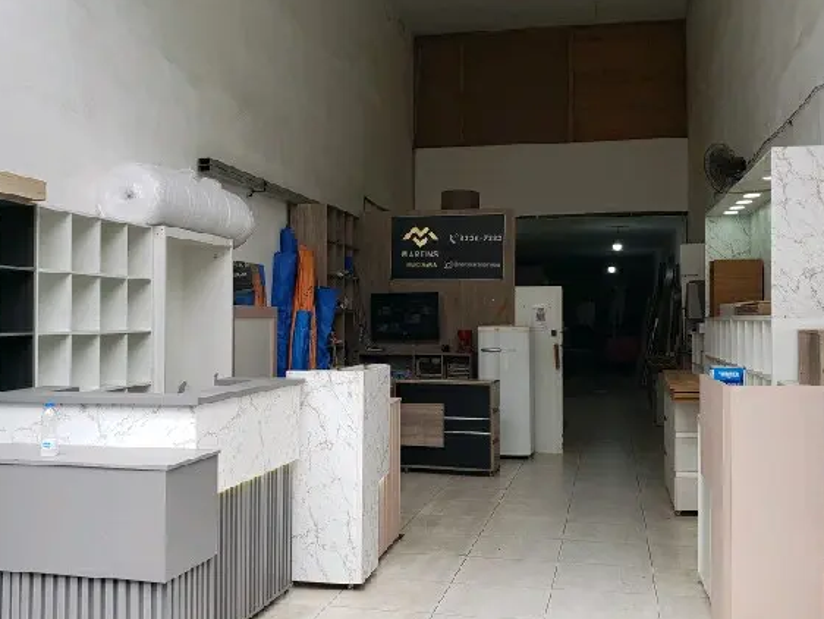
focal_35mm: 37
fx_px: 881
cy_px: 315
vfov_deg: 38.7
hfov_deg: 50.1
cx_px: 435
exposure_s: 1/222
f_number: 2.4
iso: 50
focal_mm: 4.3
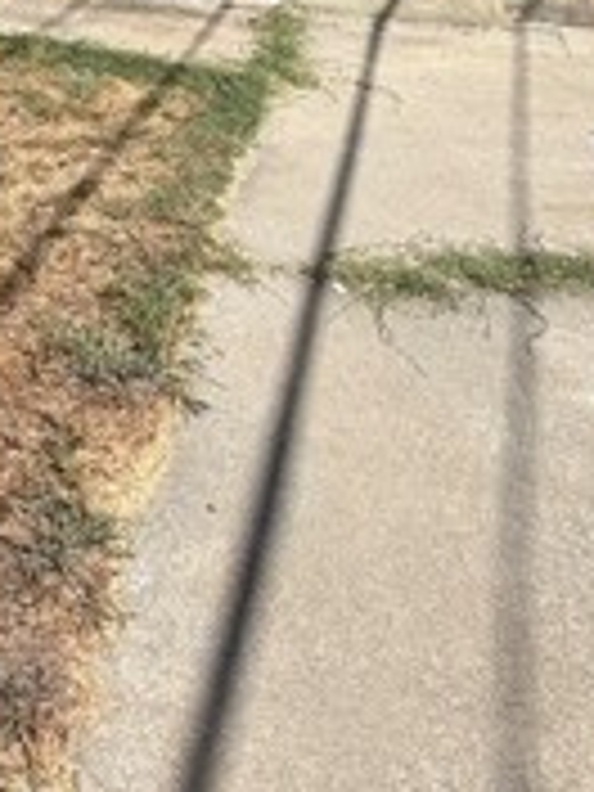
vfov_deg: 31.8
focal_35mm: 51
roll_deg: +2.2
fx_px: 1167
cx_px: -140
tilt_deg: -7.4
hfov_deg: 25.3
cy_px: -140
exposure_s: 1/1125
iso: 20
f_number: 2.2
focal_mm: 2.22
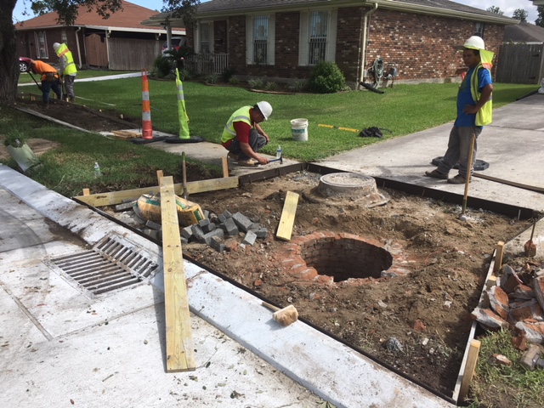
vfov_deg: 48.2
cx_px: 272
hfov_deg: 61.7
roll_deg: -1.4
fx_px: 456
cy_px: 204
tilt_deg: -17.6
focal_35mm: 29
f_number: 2.2
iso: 25
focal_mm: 4.15
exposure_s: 1/1350
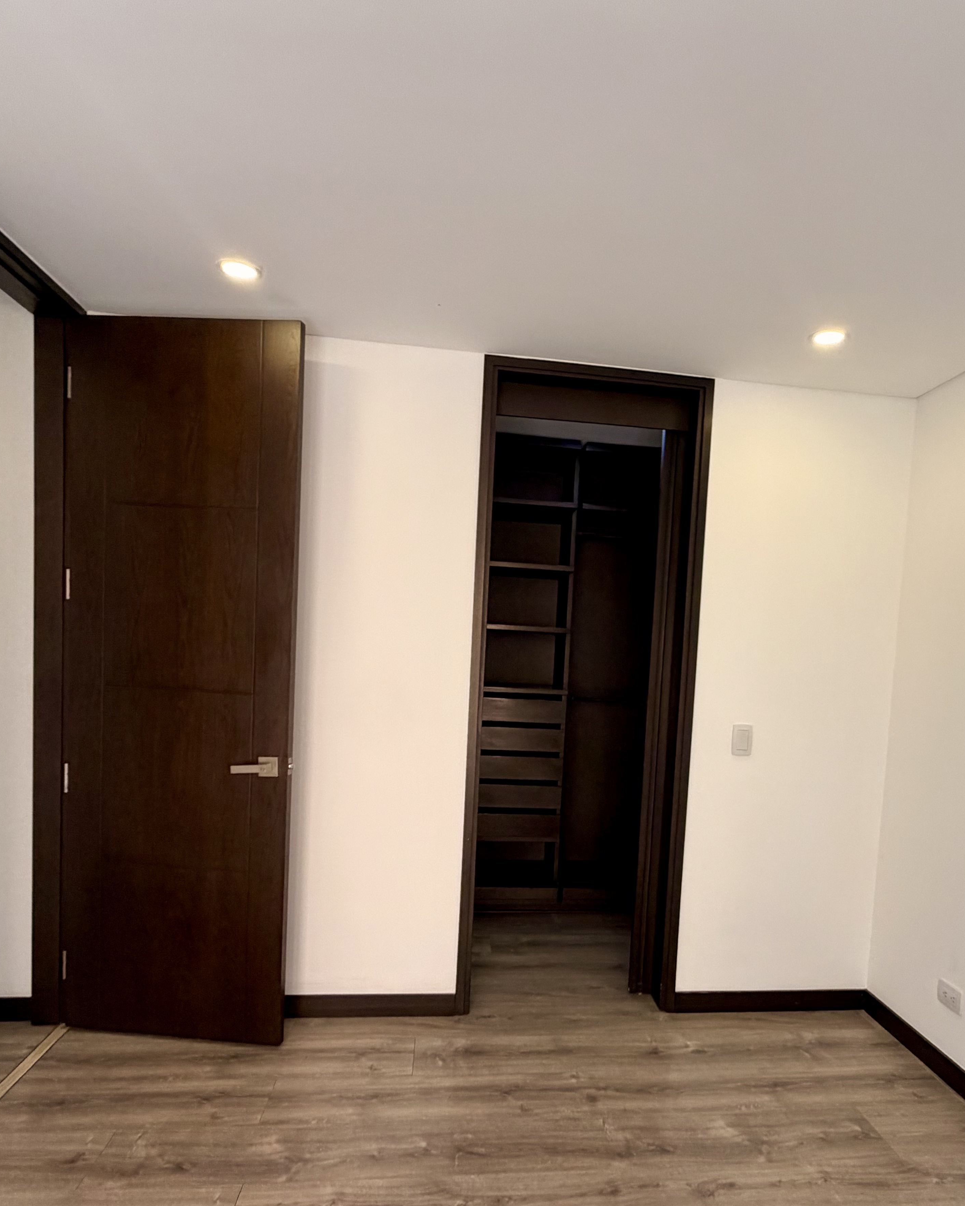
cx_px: 564
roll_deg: -2.4
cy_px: 706
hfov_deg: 62.7
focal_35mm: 22
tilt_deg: -3.5
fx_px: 785
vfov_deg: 74.5
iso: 320
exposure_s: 1/121
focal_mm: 2.22
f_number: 2.2
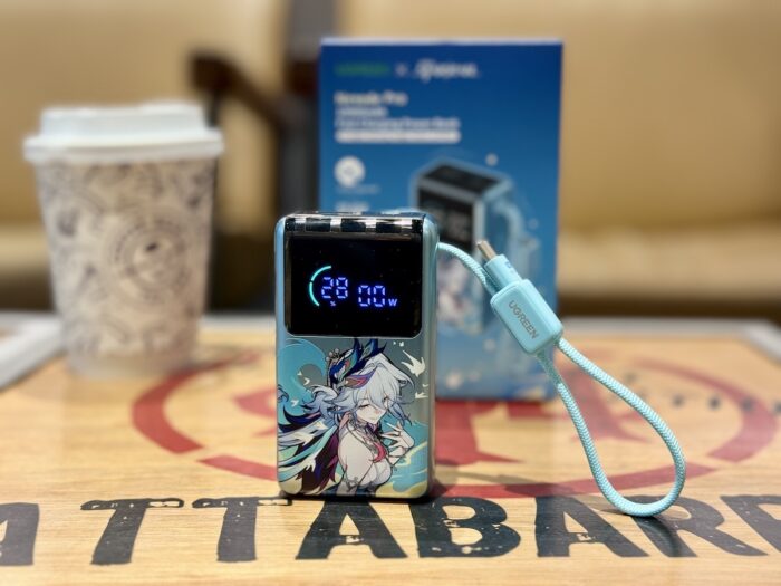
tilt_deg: -9.1
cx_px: 390
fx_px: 1083
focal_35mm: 48
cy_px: 293
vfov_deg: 30.3
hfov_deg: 39.7
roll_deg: -0.5
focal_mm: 6.76
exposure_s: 1/60
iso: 200
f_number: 1.78
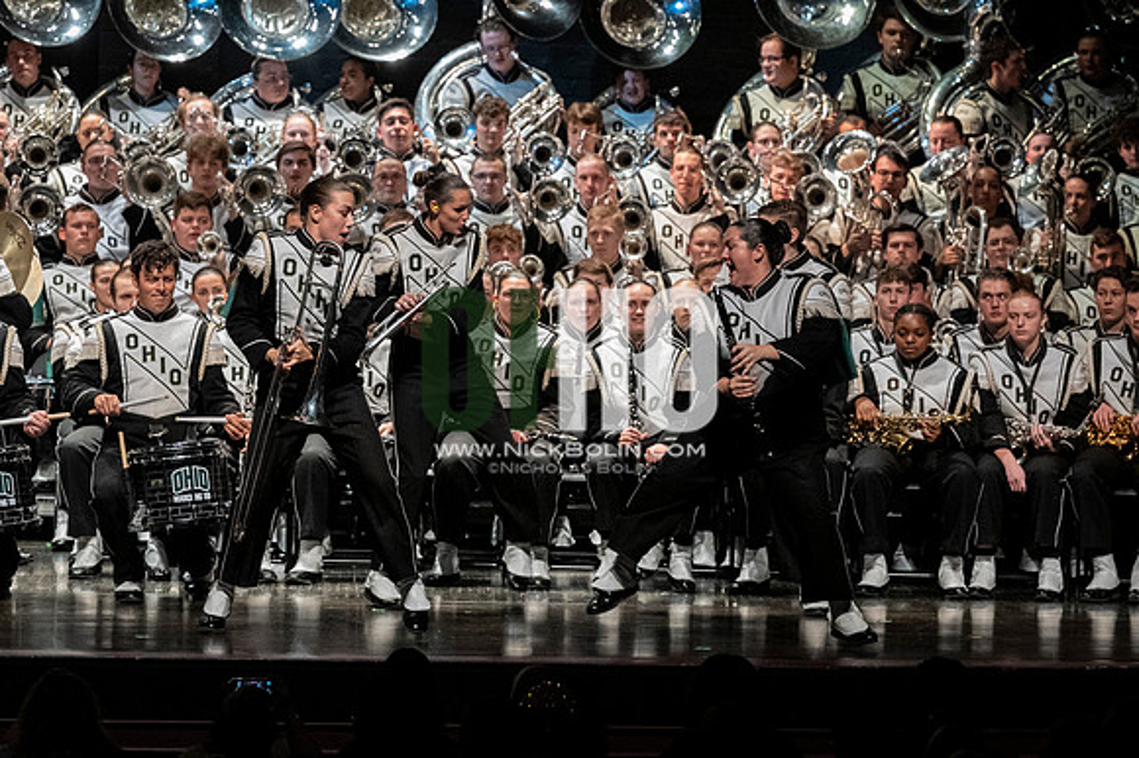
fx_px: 6640
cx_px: 570
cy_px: 379
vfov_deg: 6.5
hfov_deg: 9.8
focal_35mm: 210
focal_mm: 140
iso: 4000
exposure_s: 1/500
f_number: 4
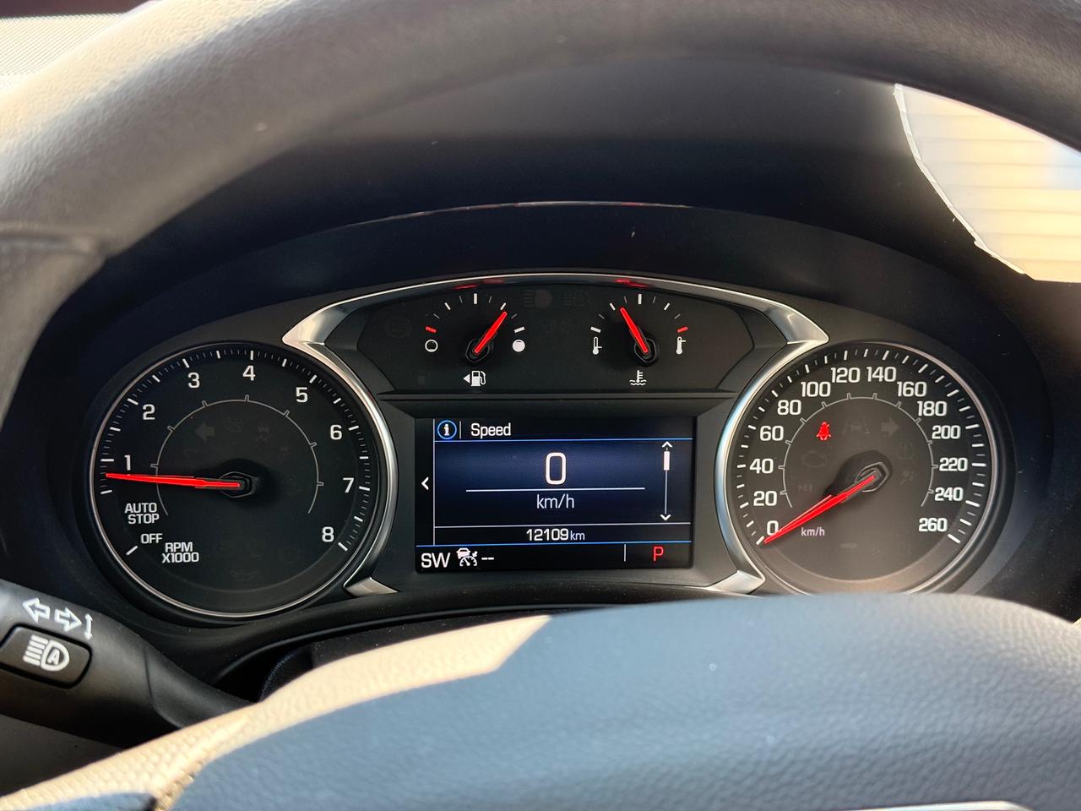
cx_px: 540
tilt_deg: -20.8
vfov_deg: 30.3
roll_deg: -2.4
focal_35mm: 48
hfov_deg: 39.7
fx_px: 1499
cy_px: 406
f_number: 1.78
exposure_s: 1/157
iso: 200
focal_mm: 6.76
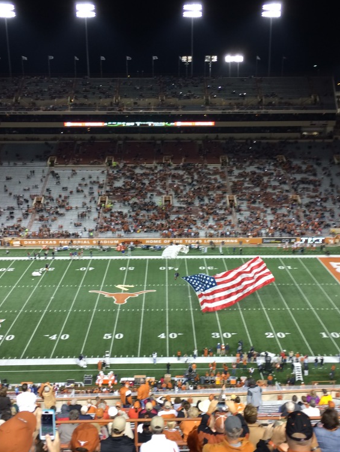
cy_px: 232
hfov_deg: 35.2
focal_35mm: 41
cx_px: 169
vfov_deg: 45.8
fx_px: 537
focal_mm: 4.15
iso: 50
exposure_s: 1/30
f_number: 2.2
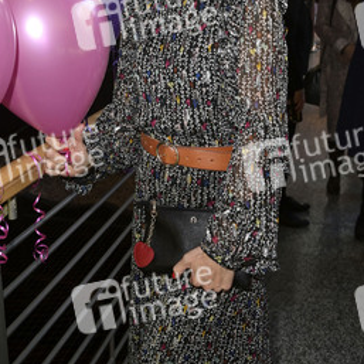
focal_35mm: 41
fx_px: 488
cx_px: 186
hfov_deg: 40.9
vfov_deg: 39.7
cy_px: 88
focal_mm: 31
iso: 1250
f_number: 5.6
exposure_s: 1/160
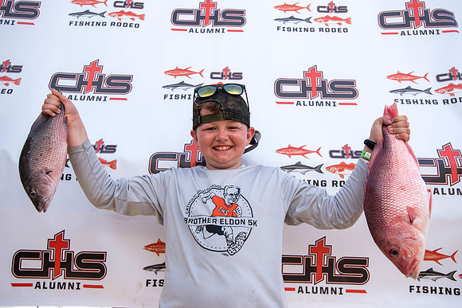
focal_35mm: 28
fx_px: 359
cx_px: 231
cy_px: 154
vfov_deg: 46.4
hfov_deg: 65.5
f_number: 5
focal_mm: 28
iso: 250
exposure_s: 1/1000
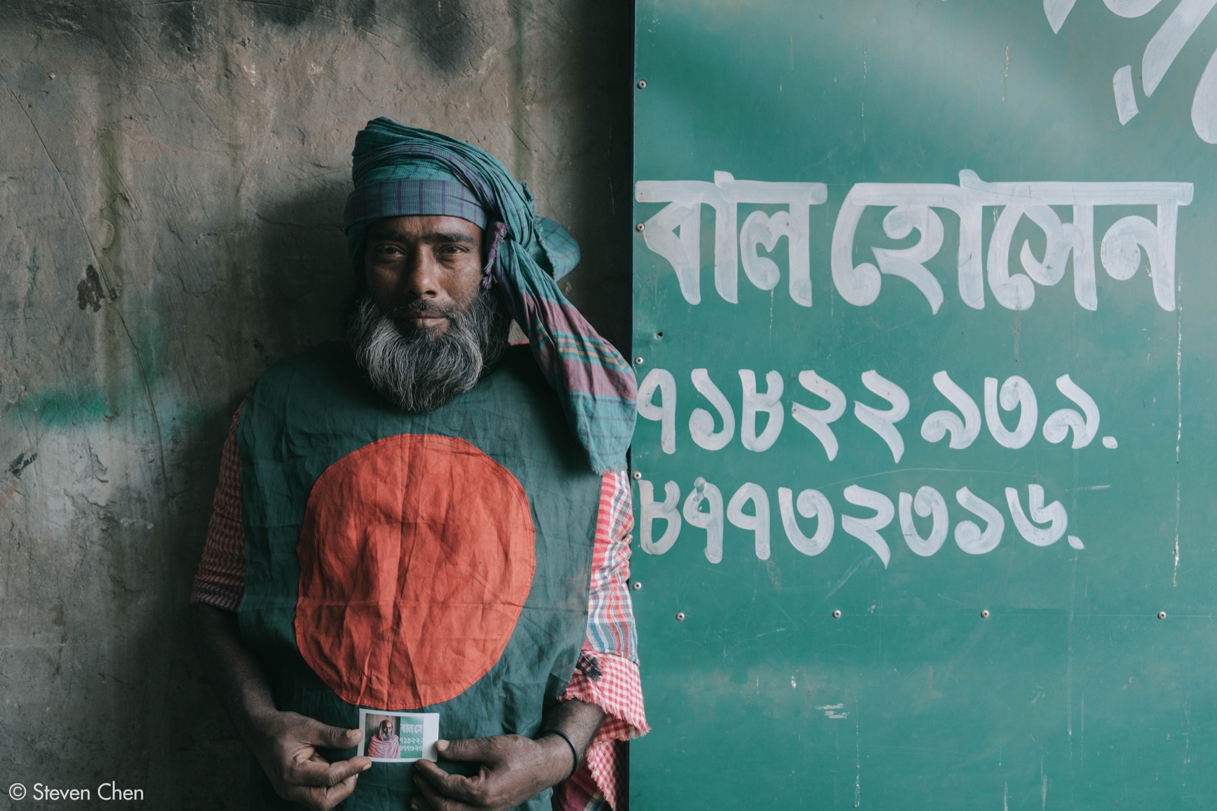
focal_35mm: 40
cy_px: 406
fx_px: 1352
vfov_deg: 33.4
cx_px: 608
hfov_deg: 48.5
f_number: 2.8
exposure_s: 1/200
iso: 320
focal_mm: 40
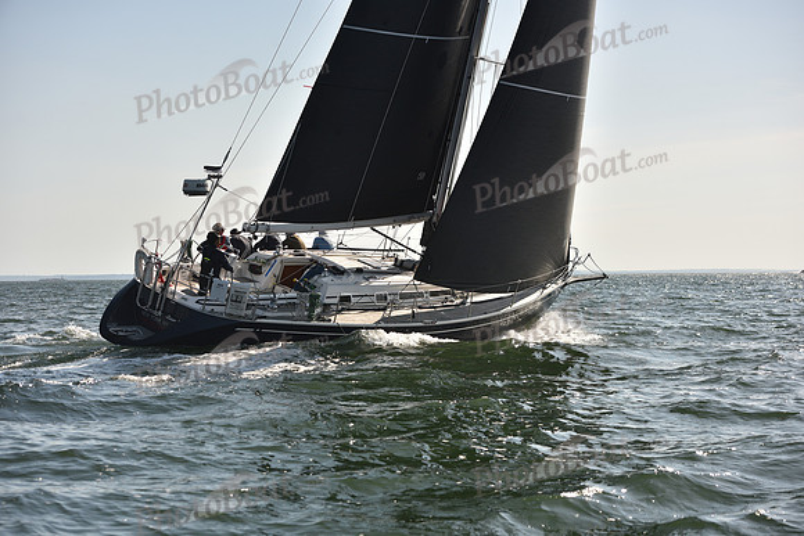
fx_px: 1564
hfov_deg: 28.8
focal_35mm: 70
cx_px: 402
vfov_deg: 19.5
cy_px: 268
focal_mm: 70
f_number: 5
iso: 250
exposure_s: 1/1000
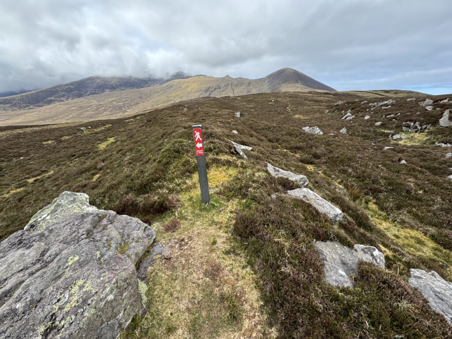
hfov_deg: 102.1
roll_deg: -0.4
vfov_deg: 85.7
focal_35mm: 14
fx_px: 183
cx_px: 226
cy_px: 170
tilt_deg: -21.4
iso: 40
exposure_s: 1/344
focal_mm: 2.22
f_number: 2.2
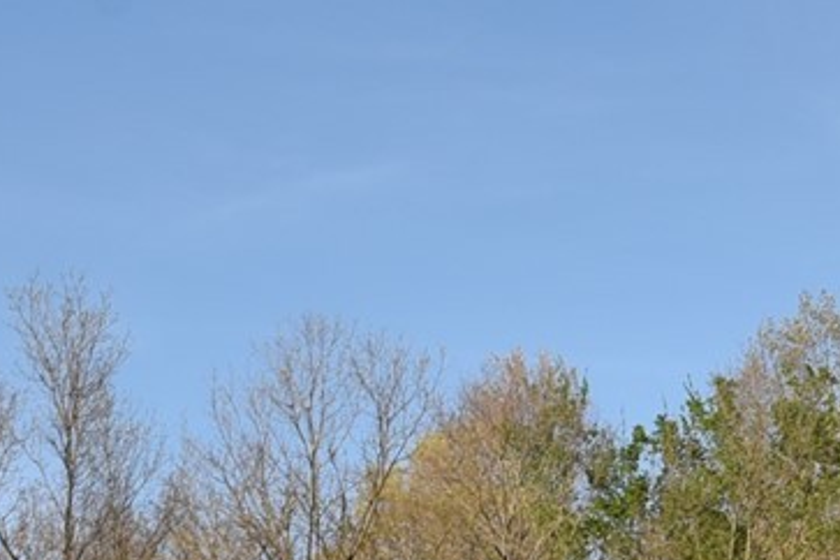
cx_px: 618
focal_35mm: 157
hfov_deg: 13.0
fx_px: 3663
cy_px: 679
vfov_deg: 8.6
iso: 320
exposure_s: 1/400
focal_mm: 28
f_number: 10
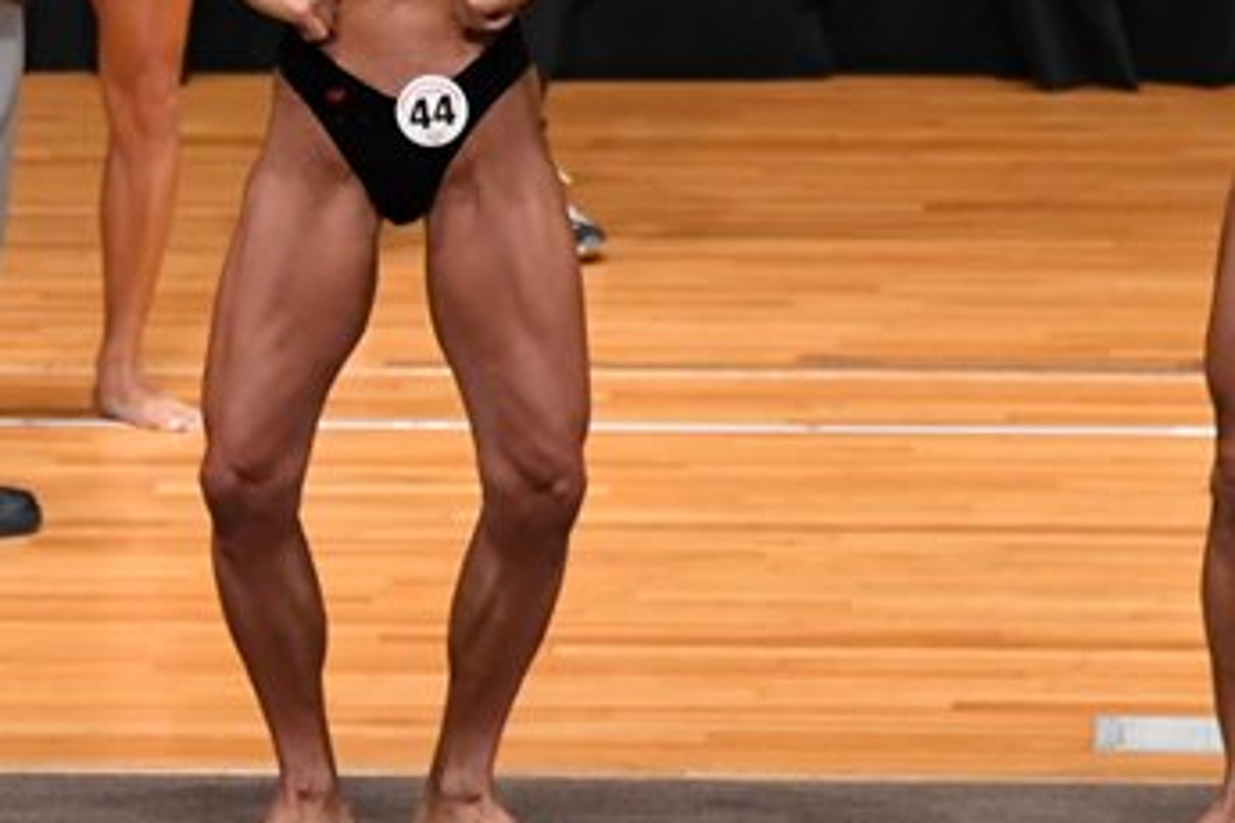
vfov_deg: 2.6
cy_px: 111
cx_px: 63
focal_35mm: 539
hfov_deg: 3.8
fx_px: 18489
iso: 4000
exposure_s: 1/400
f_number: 5.6
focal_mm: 160
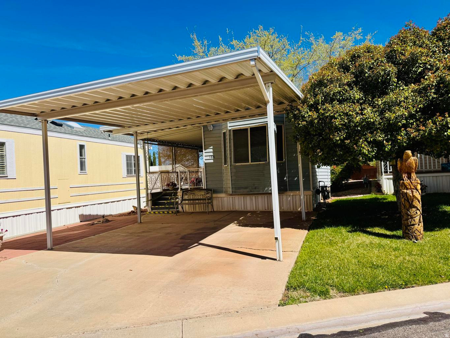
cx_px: 225
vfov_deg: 56.8
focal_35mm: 24
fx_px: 312
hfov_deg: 71.6
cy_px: 169
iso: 80
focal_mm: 6.76
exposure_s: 1/6410
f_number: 1.78
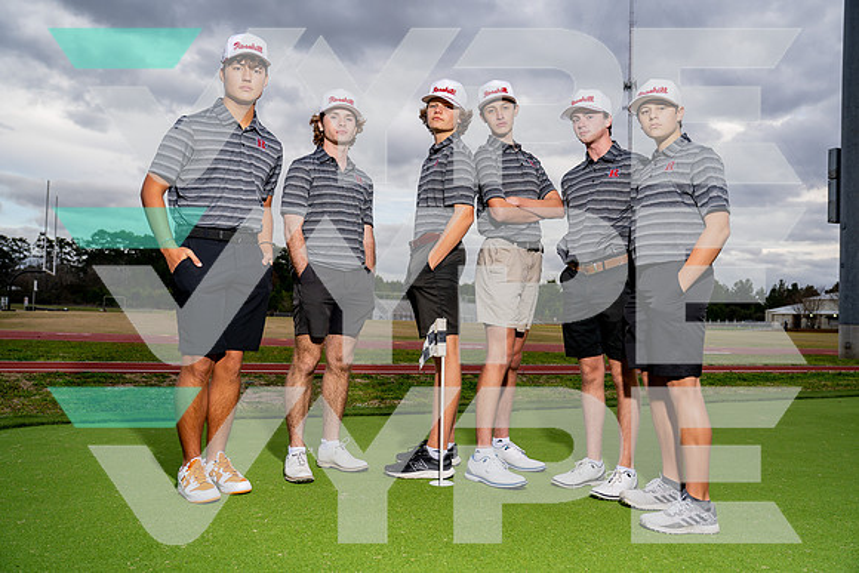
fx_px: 740
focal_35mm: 31
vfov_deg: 42.3
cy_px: 286
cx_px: 430
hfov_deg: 60.3
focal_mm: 31
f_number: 4
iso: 100
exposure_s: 1/250
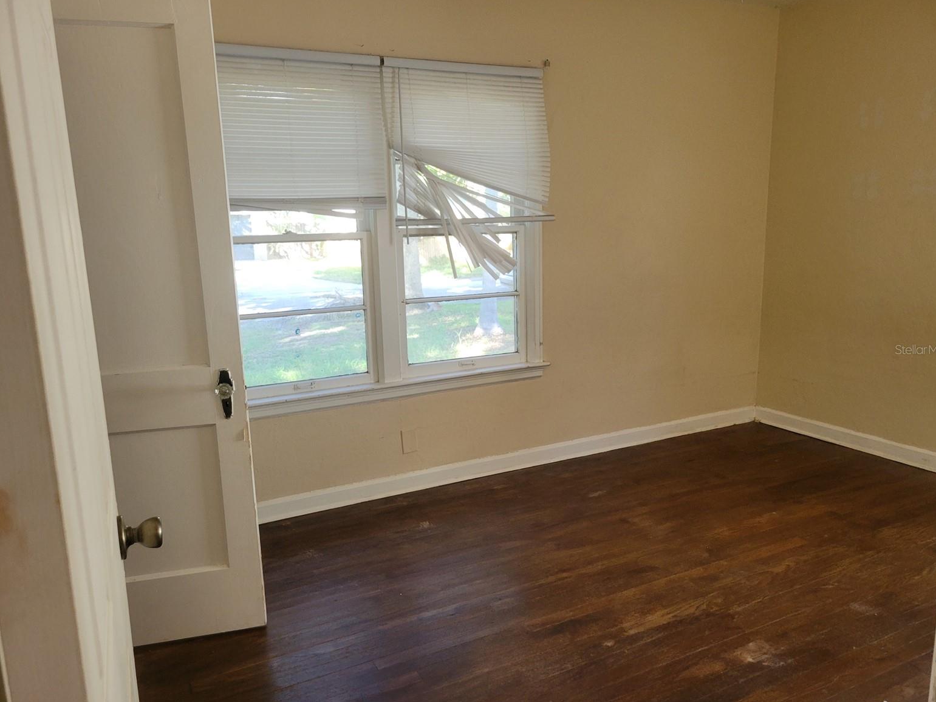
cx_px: 466
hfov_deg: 65.3
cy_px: 349
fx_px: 730
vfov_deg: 51.4
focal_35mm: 27
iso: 200
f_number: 1.8
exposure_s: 1/120
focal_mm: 5.4
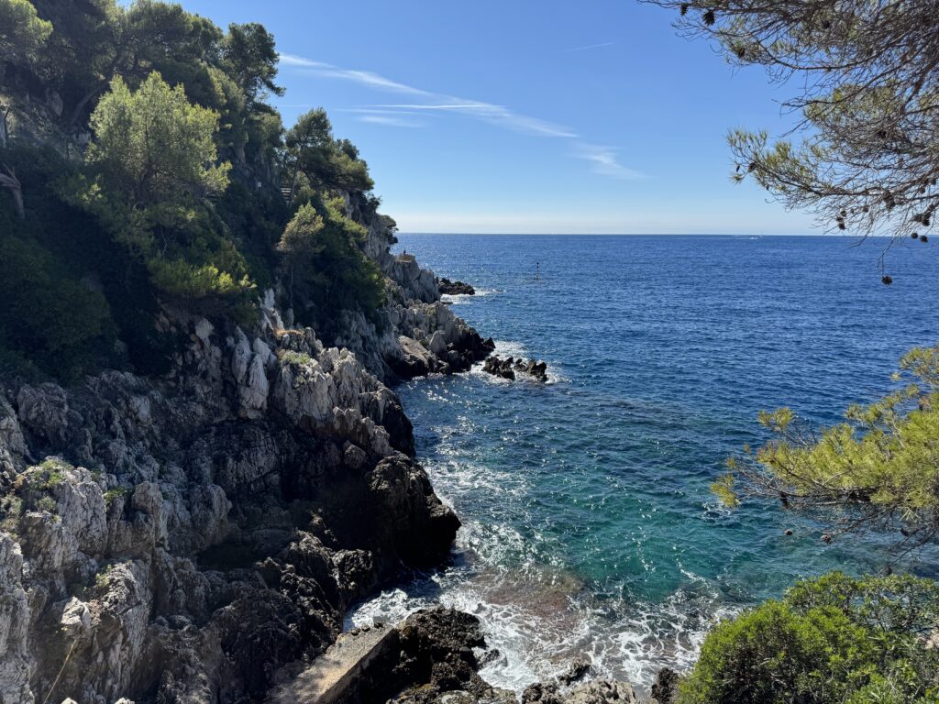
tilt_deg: -10.4
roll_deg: +0.0
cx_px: 470
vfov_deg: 56.8
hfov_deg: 71.6
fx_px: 651
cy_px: 352
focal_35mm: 24
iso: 80
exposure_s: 1/4950
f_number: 1.78
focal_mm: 6.76
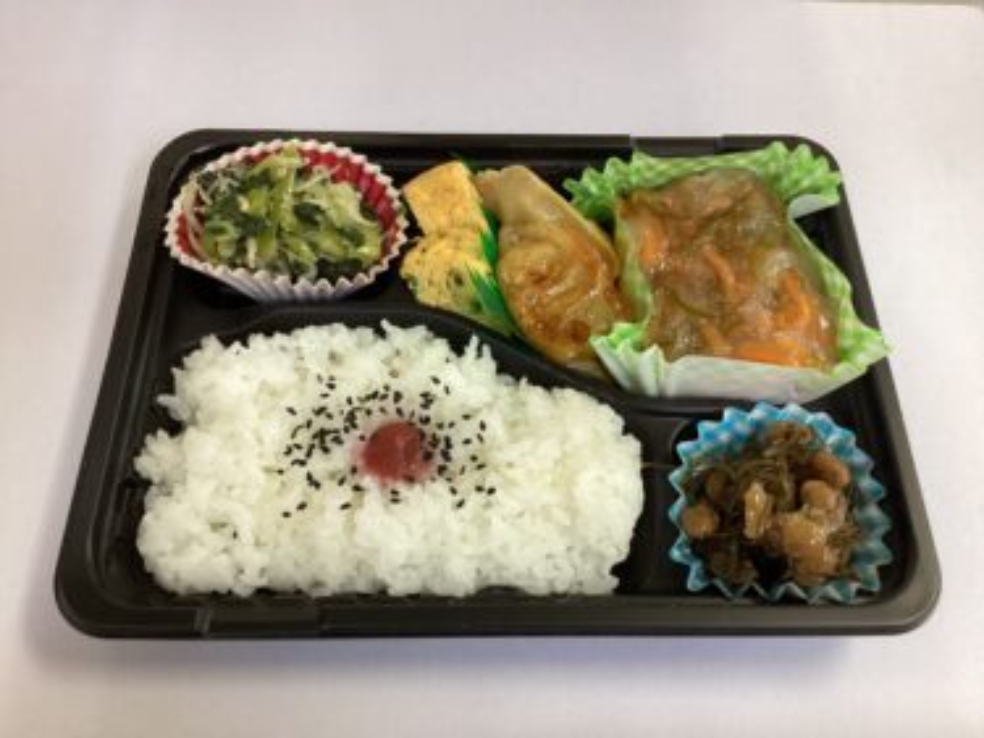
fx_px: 881
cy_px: 369
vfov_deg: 45.4
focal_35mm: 31
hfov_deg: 58.4
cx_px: 492
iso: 200
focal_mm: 3.3
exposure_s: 1/60
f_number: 2.4
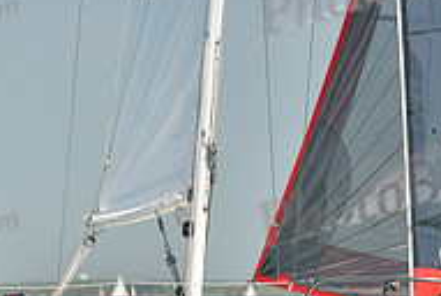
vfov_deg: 3.0
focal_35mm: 455
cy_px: 341
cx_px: 141
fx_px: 5582
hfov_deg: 4.5
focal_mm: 150
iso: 250
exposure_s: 1/800
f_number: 4.5
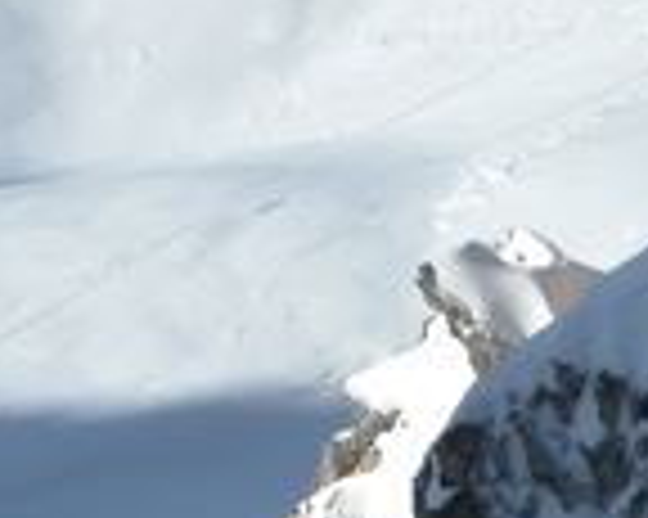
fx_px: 7015
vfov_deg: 4.2
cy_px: 651
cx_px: 882
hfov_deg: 5.3
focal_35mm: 366
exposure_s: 1/801
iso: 64
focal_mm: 16.6
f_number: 4.7
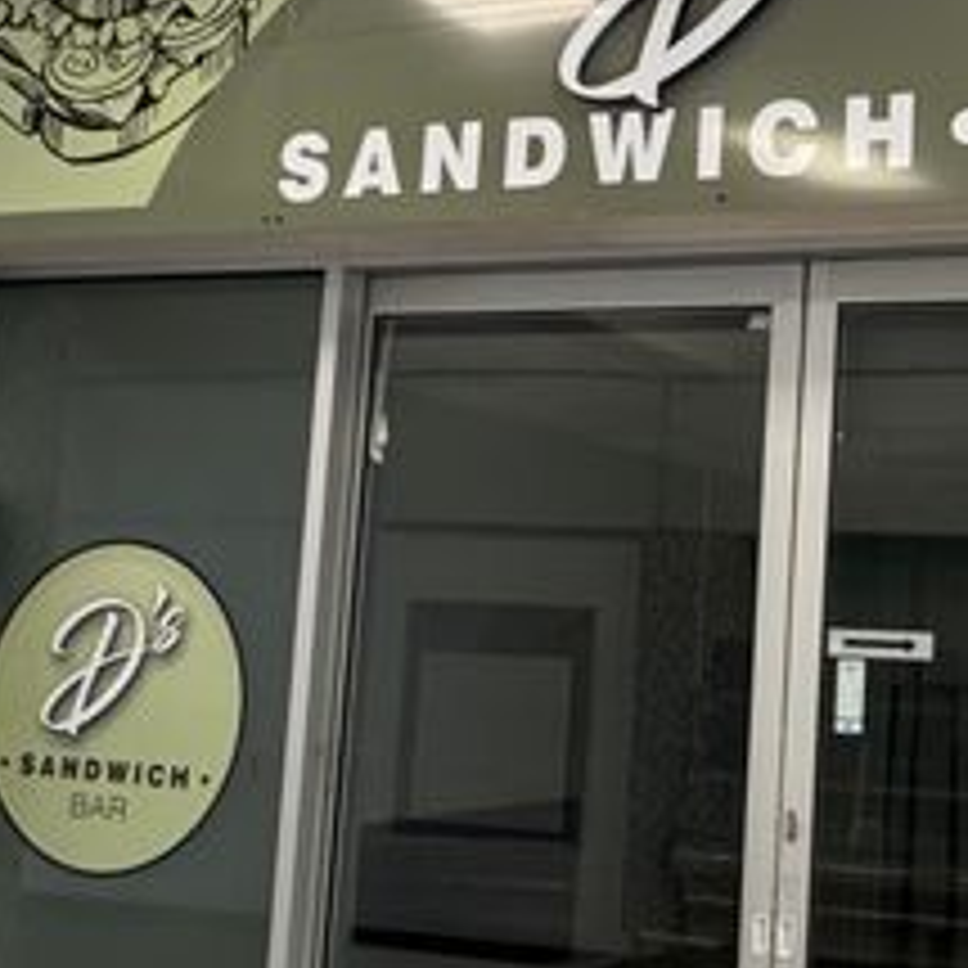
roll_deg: -2.8
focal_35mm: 64
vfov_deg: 26.8
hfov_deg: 26.2
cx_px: 815
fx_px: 2025
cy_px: 362
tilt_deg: +8.0
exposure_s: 1/100
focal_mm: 2.22
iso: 320
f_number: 2.2
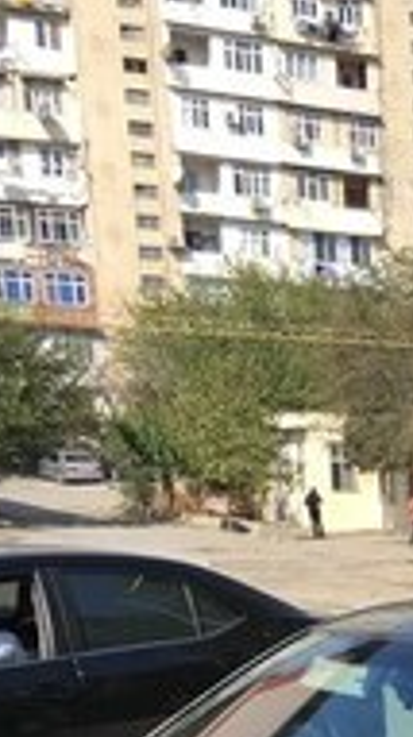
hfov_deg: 13.6
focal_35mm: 82
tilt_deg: -13.2
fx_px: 1601
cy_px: 930
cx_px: 656
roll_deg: +1.1
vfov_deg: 23.3
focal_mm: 4.15
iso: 25
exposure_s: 1/1040
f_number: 2.2
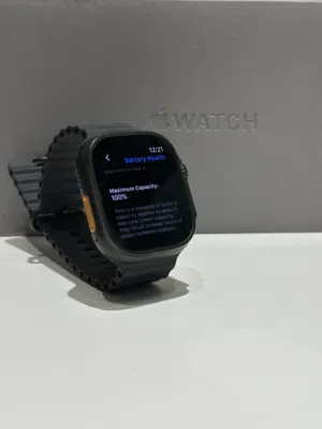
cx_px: 161
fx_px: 595
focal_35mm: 48
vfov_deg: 39.7
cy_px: 214
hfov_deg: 30.3
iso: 64
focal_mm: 6.86
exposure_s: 1/428
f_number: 1.78
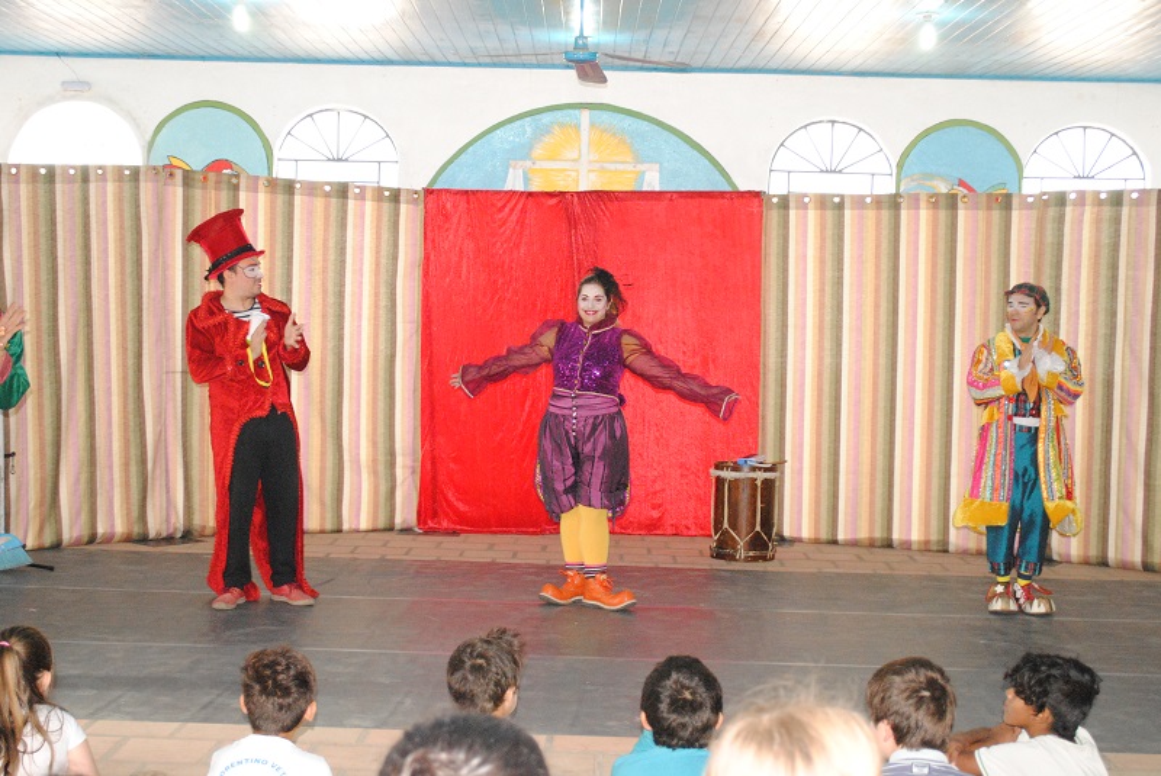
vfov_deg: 25.1
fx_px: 1743
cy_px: 388
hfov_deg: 36.8
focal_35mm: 54
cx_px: 580
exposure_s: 1/60
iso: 1600
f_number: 5.6
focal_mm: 36
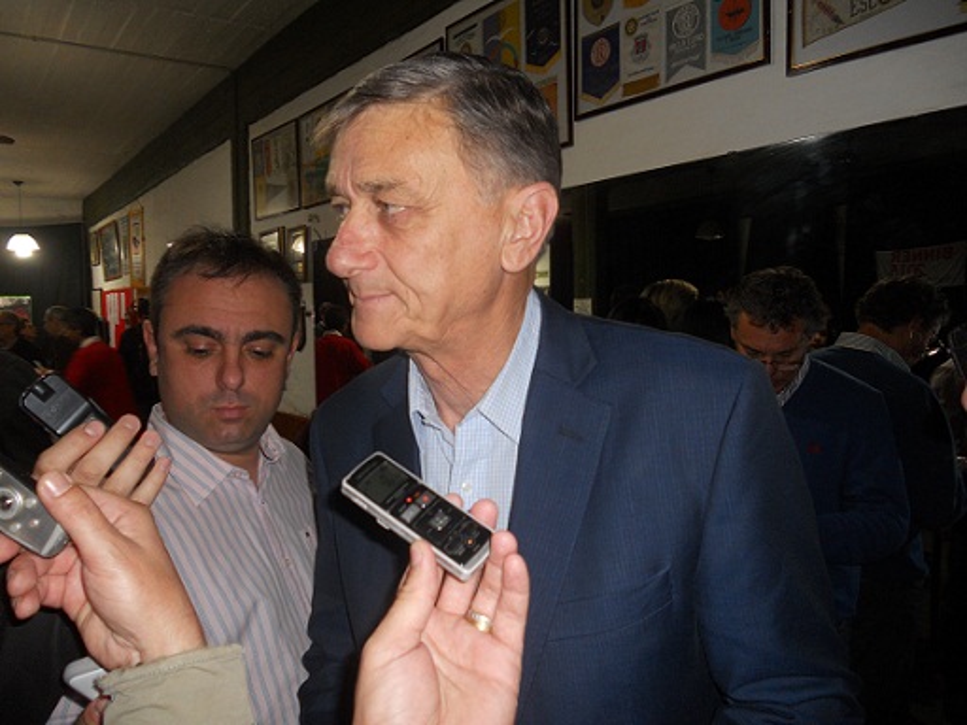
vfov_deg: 51.4
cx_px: 484
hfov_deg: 65.3
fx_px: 754
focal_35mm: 27
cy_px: 362
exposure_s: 1/25
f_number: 3.2
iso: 100
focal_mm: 4.9
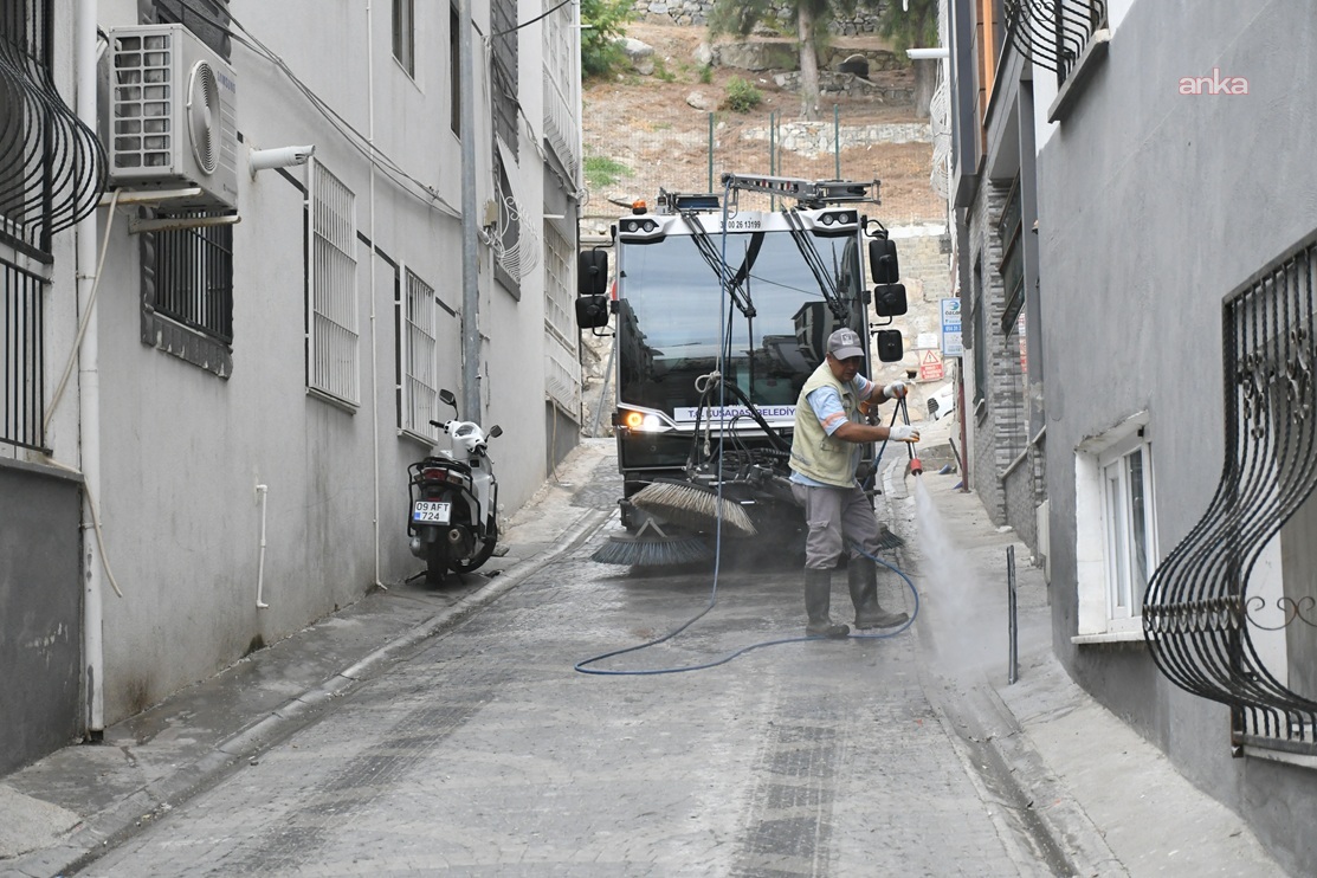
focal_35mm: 67
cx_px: 658
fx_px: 2451
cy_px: 439
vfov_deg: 20.3
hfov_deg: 30.1
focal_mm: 45
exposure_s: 1/1600
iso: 2200
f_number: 4.5
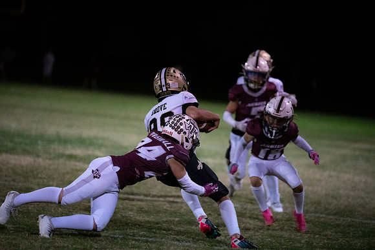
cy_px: 125
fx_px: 2084
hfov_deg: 10.3
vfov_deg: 6.9
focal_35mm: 200
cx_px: 188
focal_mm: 200
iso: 12800
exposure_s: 1/1000
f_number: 2.8
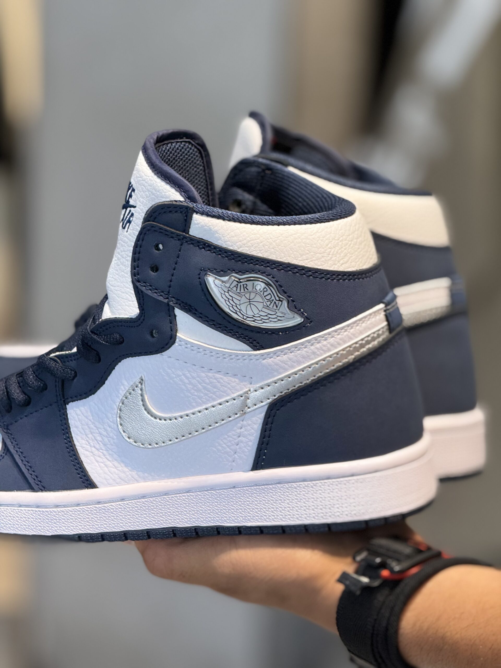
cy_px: 334
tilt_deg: -16.3
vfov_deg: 16.4
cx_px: 250
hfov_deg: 12.3
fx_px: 2316
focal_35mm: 120
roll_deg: -3.4
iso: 125
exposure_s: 1/100
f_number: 2.8
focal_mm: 15.66
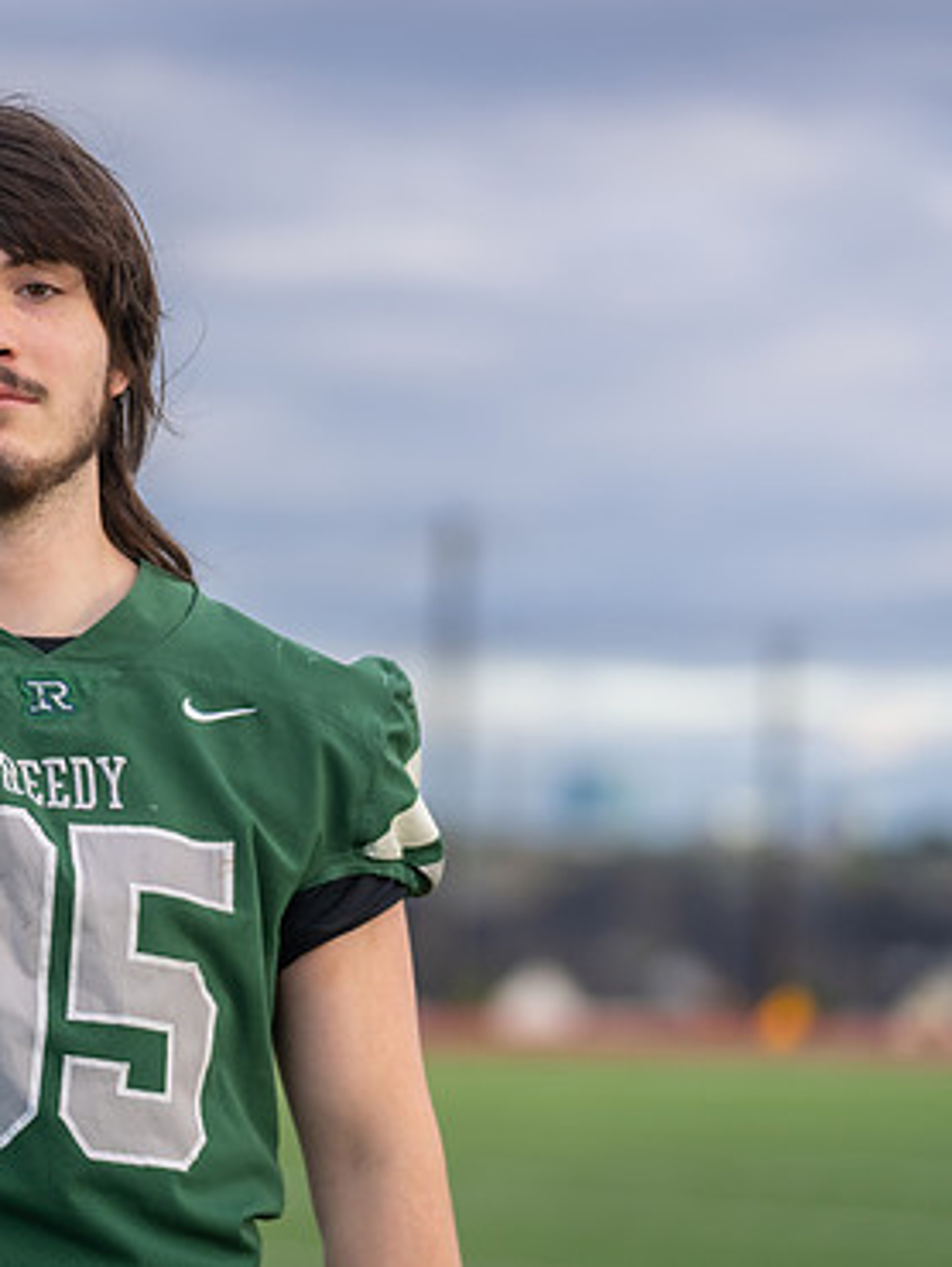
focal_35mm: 189
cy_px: 588
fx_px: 6922
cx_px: 99
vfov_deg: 10.5
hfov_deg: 7.8
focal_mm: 117
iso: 100
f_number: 2.8
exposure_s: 1/400
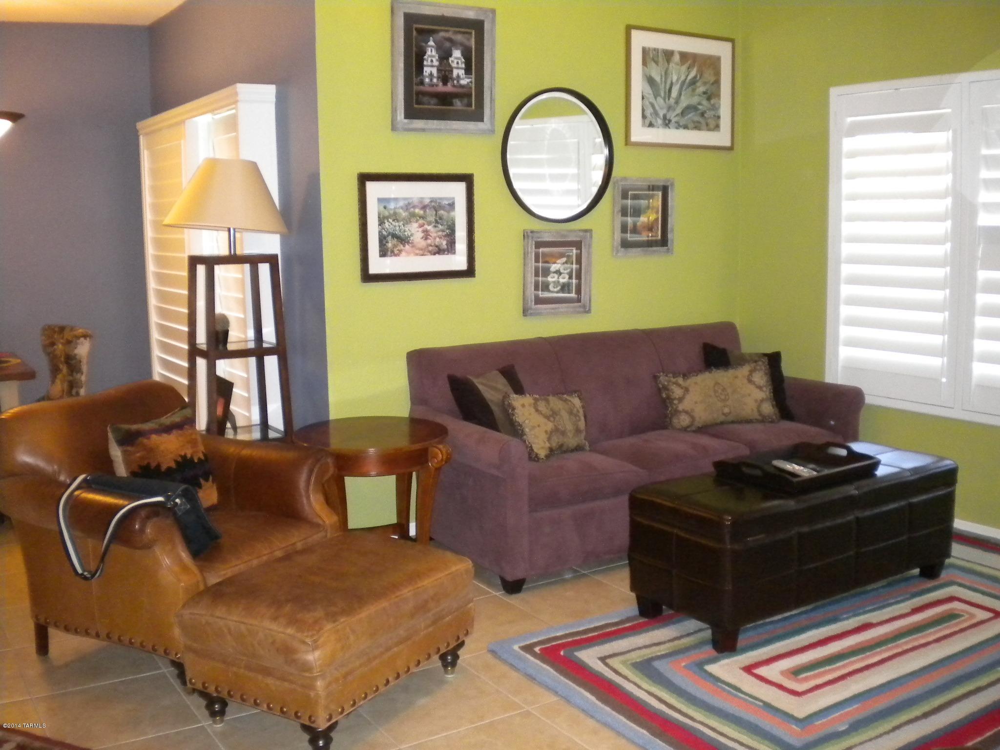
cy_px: 375
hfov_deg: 52.6
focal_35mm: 35
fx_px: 1011
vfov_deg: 40.7
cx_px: 500
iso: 566
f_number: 3.1
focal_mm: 6.3
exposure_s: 1/30
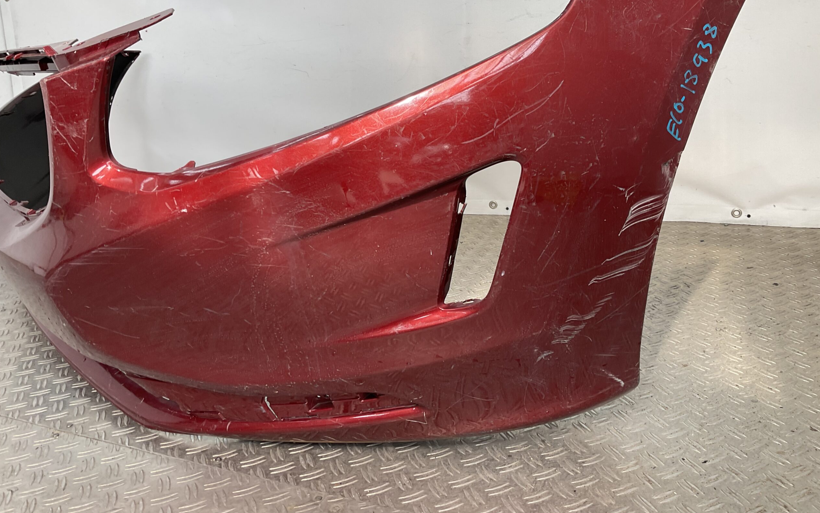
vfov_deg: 40.5
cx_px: 409
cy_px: 212
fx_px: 693
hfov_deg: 61.2
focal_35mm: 31
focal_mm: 3
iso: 16
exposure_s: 1/161
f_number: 1.8
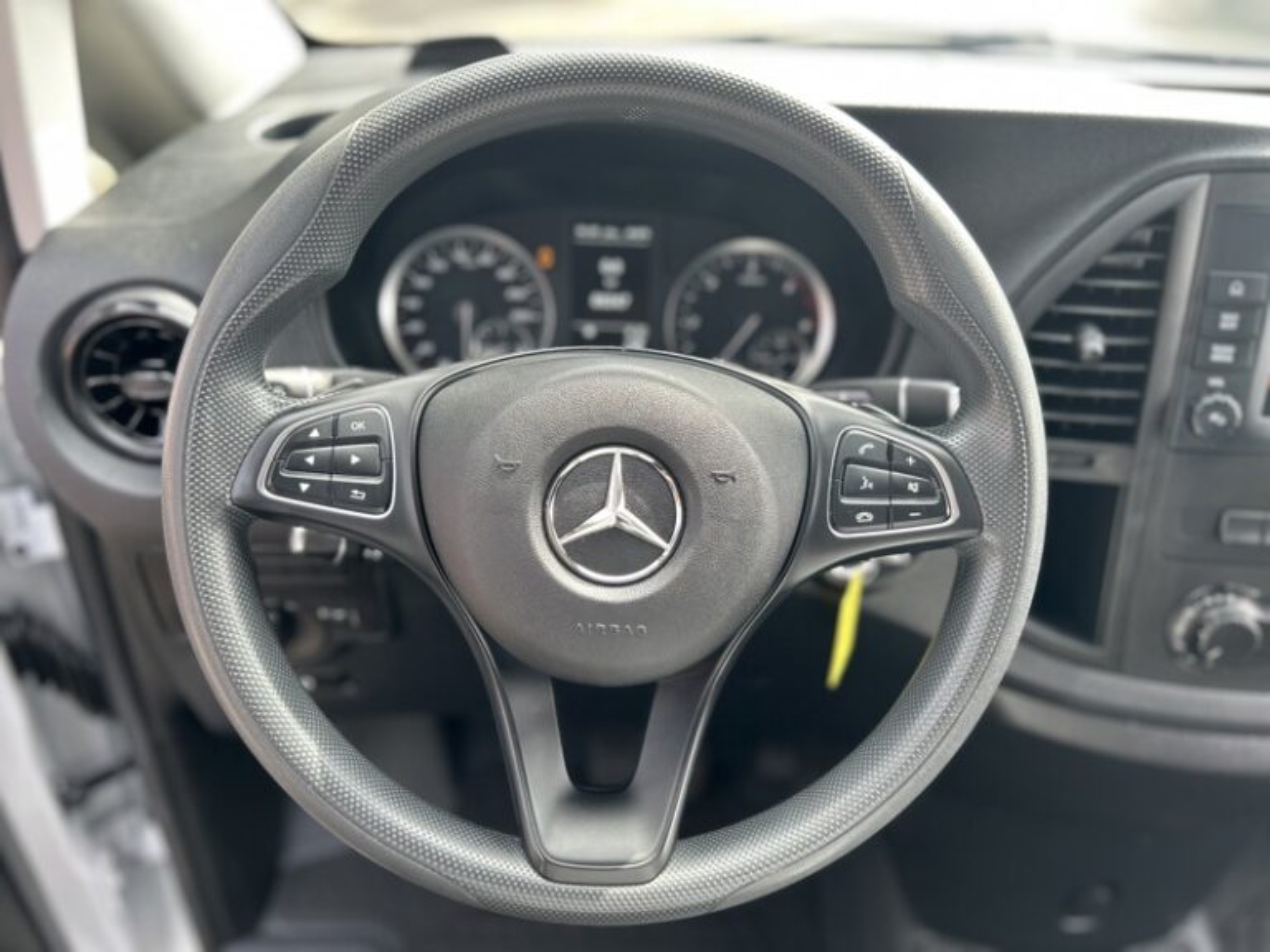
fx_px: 954
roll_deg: -1.5
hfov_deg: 67.3
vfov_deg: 53.1
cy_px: 476
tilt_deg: -35.1
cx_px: 635
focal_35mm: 26
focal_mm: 5.7
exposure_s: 1/121
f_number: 1.5
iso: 50
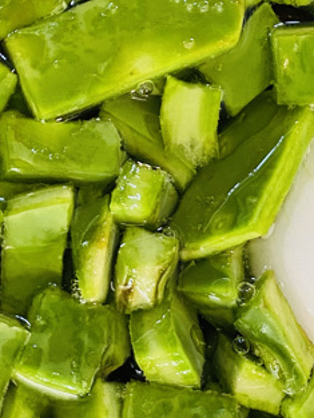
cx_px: 333
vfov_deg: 22.7
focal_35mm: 85
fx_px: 1027
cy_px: 333
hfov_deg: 16.9
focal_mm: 4.25
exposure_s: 1/40
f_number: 1.8
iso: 500
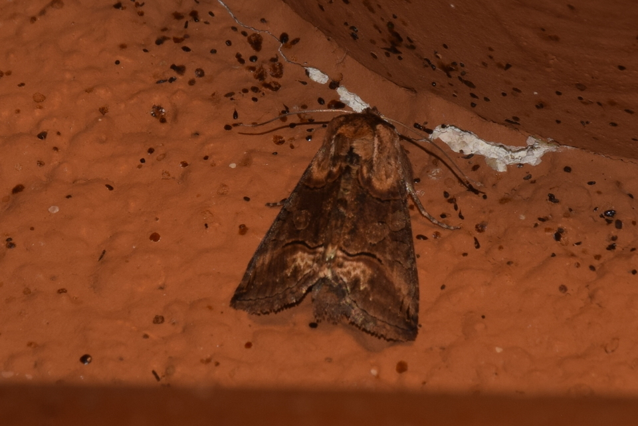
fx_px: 3721
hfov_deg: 9.8
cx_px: 319
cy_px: 213
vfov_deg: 6.5
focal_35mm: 210
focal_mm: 140
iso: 100
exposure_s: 1/200
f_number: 16
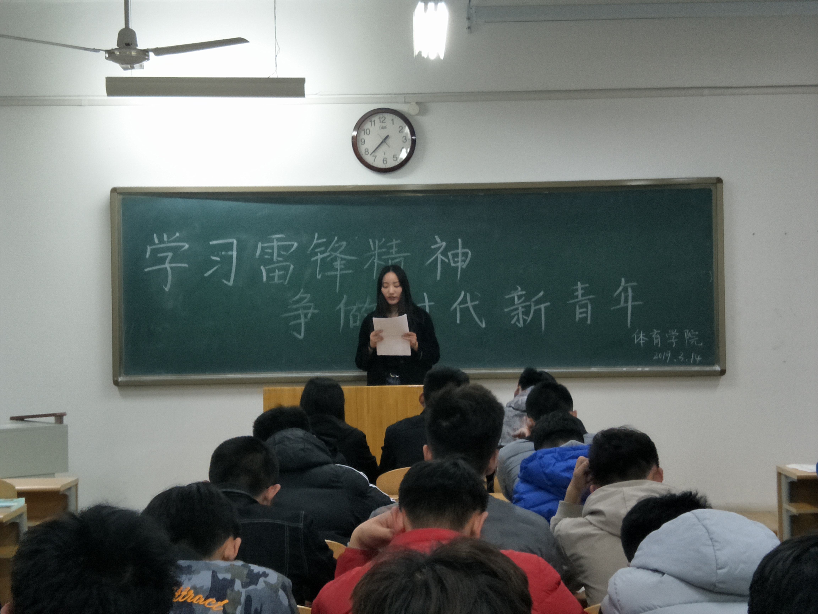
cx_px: 409
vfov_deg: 56.8
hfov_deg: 71.6
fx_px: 567
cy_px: 307
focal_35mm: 24
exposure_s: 1/33
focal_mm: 4.1
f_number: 1.7
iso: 194
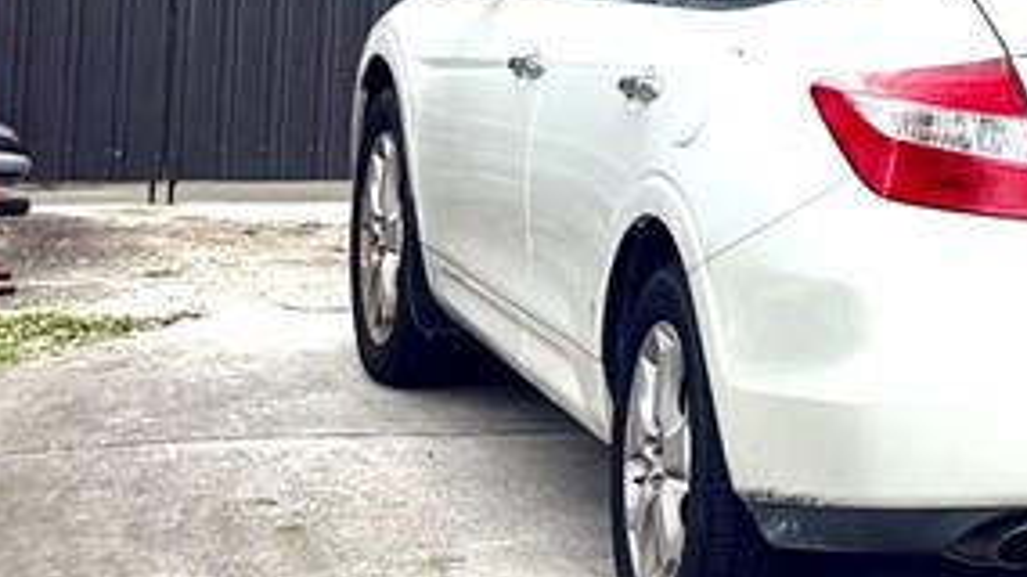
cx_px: 2440
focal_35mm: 147
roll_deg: -1.3
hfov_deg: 11.9
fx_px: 4001
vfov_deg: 8.1
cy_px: -166
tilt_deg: +2.7
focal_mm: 6.76
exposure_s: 1/2445
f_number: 1.78
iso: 80
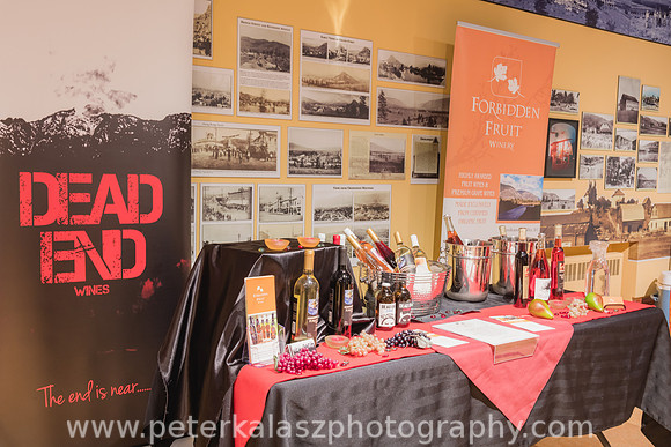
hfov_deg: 58.7
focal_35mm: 32
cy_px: 224
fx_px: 597
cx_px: 336
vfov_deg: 41.1
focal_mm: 32
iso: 320
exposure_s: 1/1.67
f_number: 8
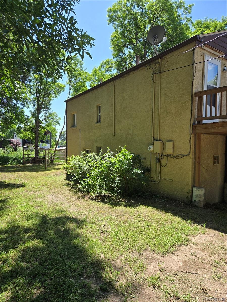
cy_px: 151
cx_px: 114
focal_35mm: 23
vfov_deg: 73.9
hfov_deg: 58.9
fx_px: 201
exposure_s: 1/2715
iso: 80
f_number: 1.8
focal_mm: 5.4
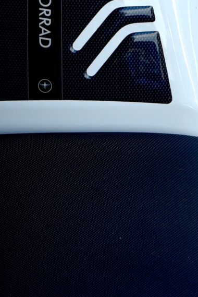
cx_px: 91
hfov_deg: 6.4
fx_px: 1780
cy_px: -224
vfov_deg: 9.1
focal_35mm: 216
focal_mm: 48
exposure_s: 1/125
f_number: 5.6
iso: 100
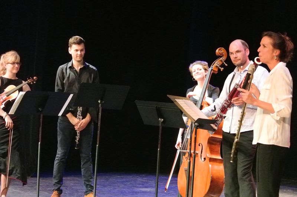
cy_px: 98
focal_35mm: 81
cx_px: 148
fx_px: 668
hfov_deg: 25.1
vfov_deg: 16.8
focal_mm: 30
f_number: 3.8
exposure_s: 1/80
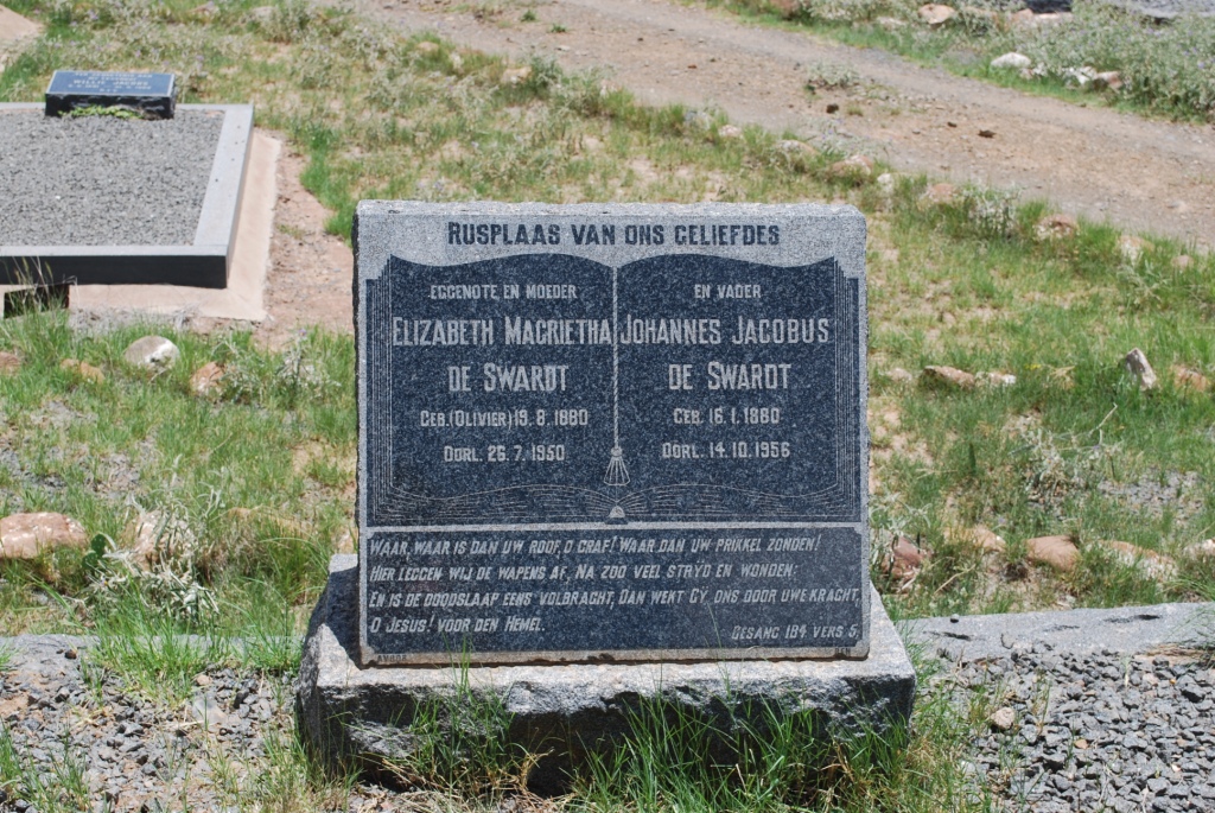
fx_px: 1824
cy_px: 406
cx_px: 608
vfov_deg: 25.1
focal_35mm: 54
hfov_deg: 36.8
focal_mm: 36
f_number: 8
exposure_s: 1/250
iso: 100
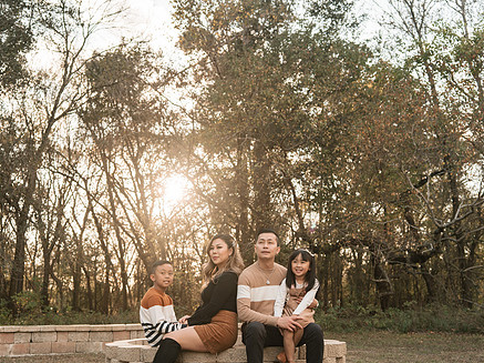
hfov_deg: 41.3
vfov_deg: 31.4
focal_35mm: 46
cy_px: 206
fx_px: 643
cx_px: 248
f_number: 4
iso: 125
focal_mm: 35
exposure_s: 1/500
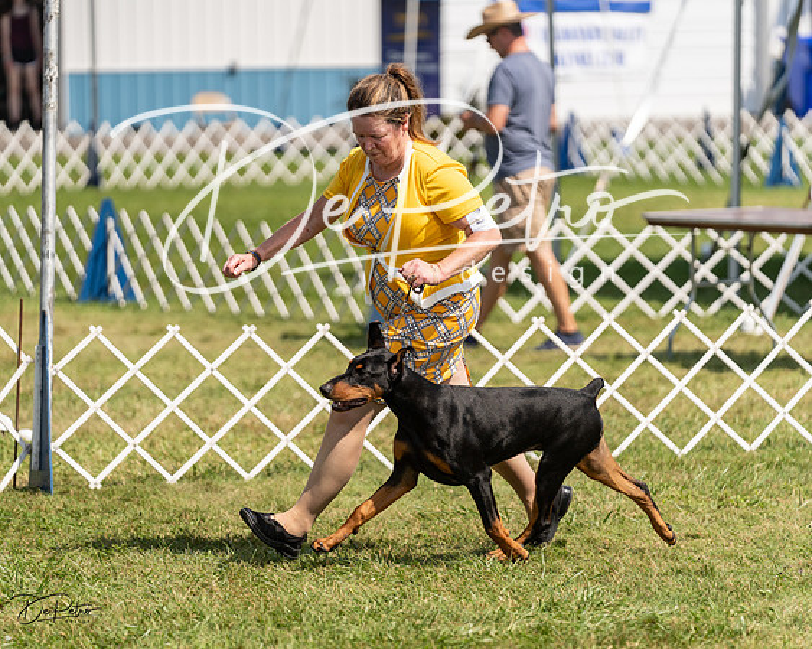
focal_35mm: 195
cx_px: 406
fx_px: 4681
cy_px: 324
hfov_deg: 9.9
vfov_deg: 7.9
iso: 200
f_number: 2.8
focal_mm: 173
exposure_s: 1/3200
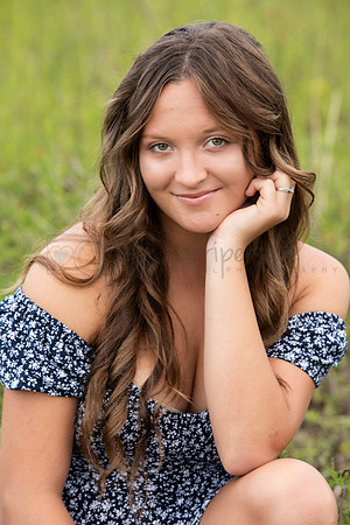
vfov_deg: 12.5
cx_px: 175
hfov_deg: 8.3
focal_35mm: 165
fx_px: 2406
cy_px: 262
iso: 800
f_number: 6.3
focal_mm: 165
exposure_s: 1/160
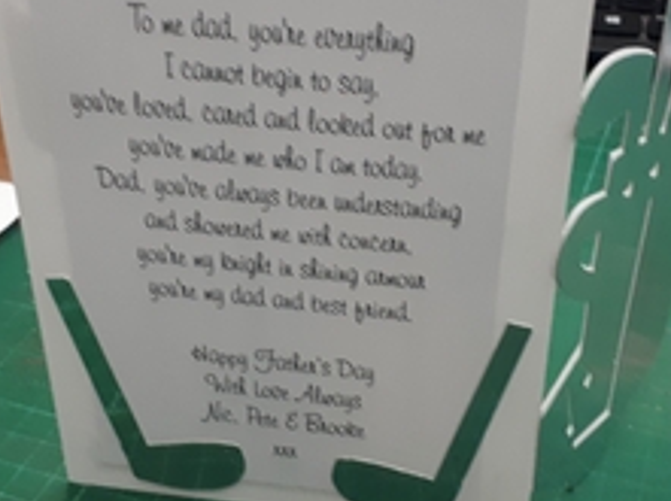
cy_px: 250
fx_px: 1064
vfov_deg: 26.5
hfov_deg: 35.0
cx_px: 349
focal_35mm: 55
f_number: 1.9
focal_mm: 3.6
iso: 400
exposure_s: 1/17
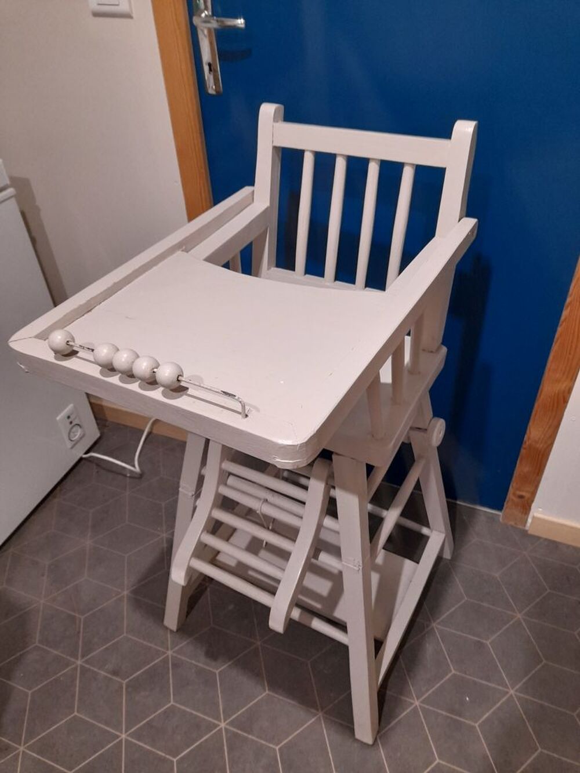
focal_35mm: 25
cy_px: 386
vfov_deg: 69.4
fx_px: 558
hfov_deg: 54.9
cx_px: 290
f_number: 2
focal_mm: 4.6
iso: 320
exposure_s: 1/50
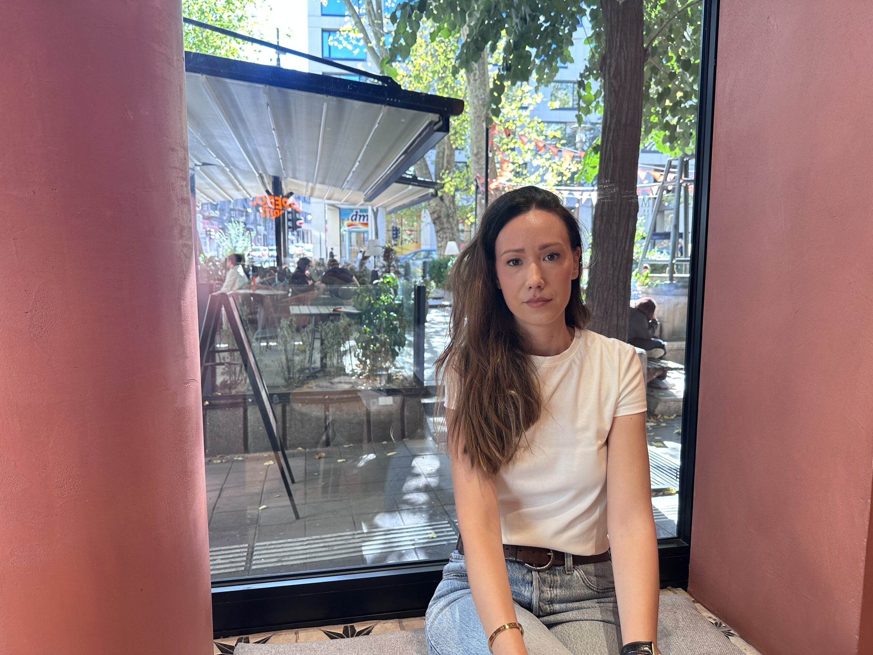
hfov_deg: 71.6
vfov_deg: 56.8
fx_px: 605
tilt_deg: -5.4
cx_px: 436
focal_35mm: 24
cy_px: 328
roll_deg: -0.6
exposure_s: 1/100
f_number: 1.78
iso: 80
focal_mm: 6.86
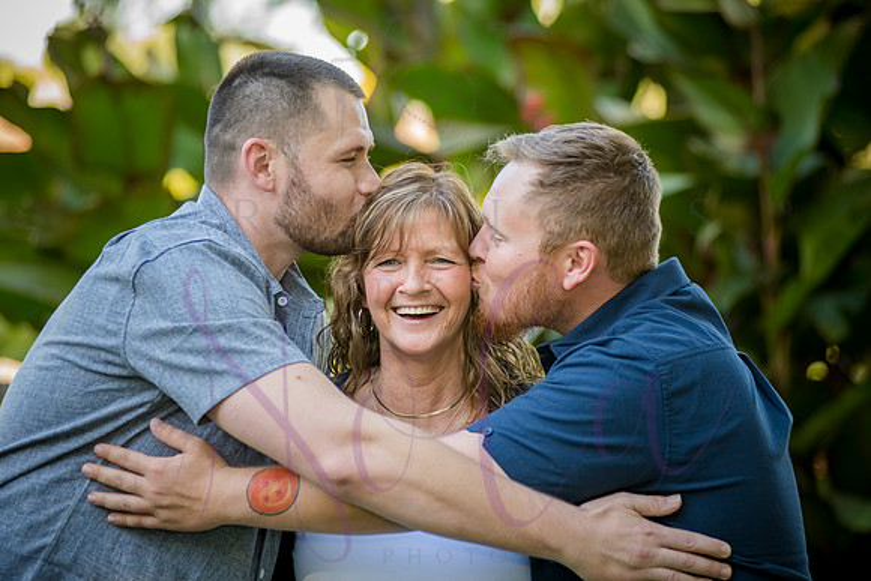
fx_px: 3267
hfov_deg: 15.2
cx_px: 436
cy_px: 290
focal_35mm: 135
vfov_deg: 10.2
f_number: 3.2
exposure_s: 1/500
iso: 800
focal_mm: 135
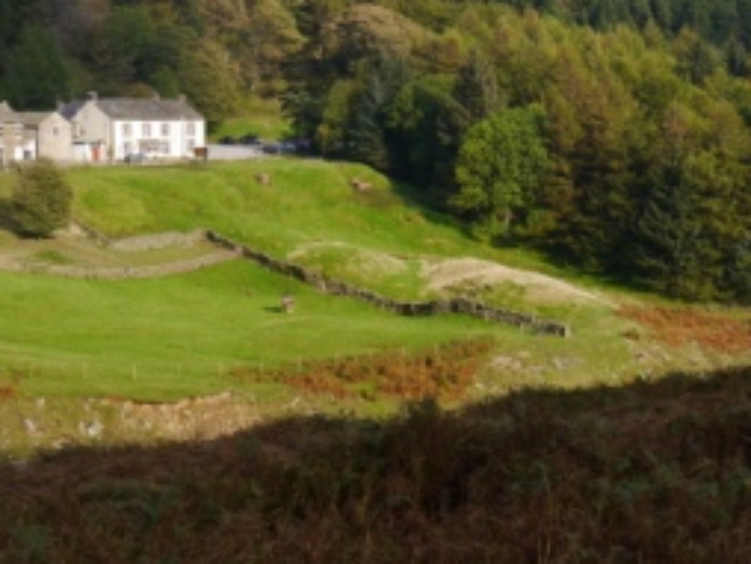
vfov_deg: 21.5
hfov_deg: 28.5
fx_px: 1477
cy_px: 165
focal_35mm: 68
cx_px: 305
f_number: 6.3
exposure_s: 1/250
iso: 160
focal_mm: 20
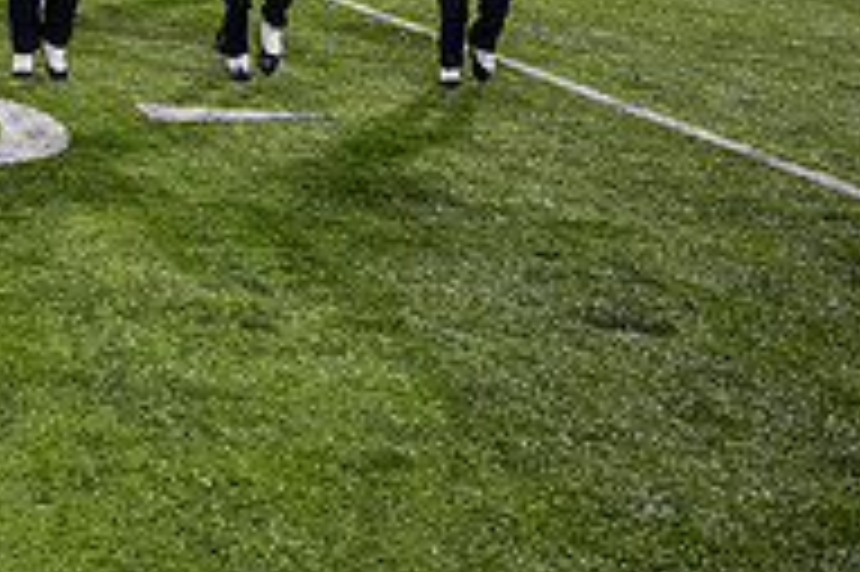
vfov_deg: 17.6
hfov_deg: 23.2
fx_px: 1742
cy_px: -142
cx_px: -369
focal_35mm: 73
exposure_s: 1/500
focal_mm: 24
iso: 1250
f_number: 3.2
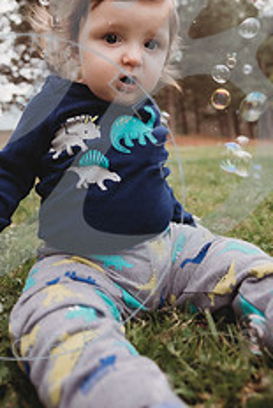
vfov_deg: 52.3
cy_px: 63
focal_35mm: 33
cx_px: 100
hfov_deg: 39.7
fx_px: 375
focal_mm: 17
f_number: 2.8
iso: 100
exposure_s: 1/320
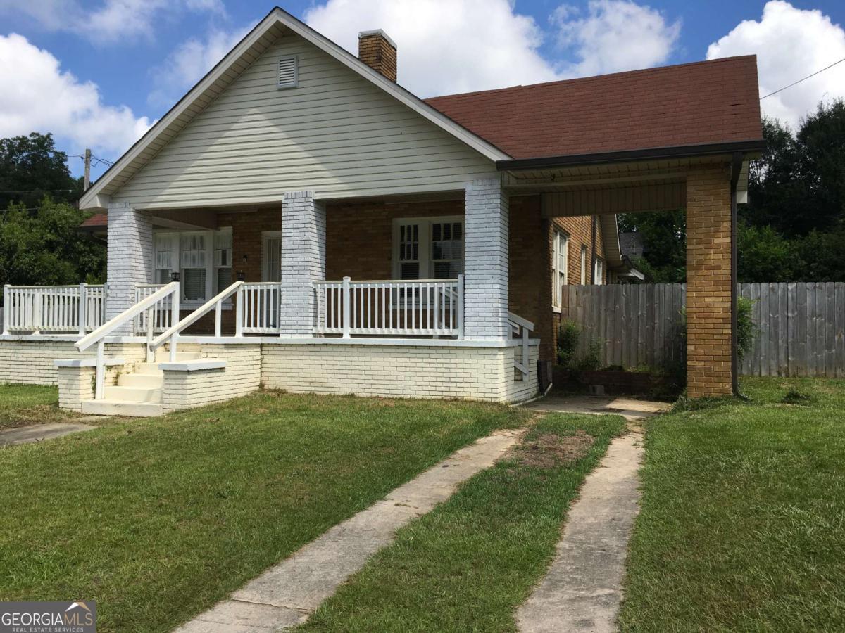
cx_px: 422
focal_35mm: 29
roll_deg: -0.5
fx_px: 708
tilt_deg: +1.2
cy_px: 316
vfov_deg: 48.2
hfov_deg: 61.7
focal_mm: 4.15
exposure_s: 1/1672
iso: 25
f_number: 2.2
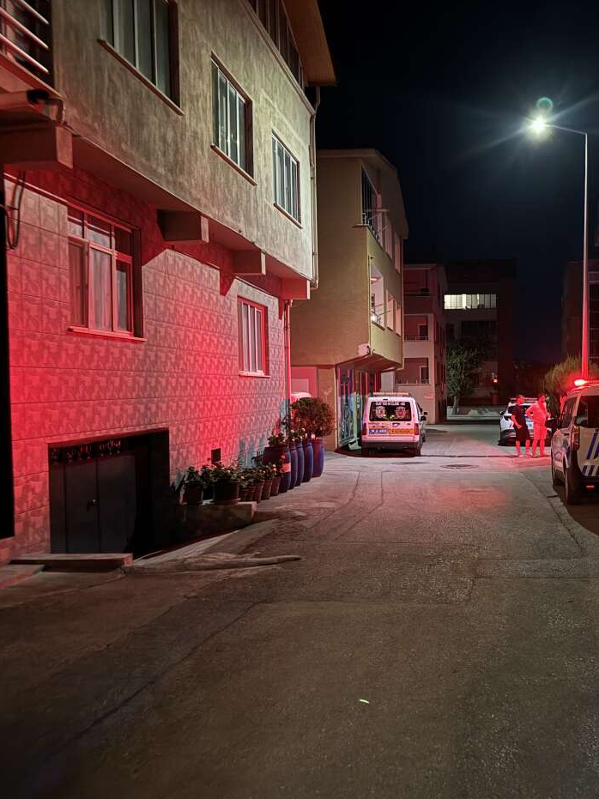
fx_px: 762
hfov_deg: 41.6
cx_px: 451
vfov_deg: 55.4
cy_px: 410
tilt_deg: -3.1
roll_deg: +1.1
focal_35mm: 33
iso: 1250
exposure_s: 1/25
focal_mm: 6.76
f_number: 1.78
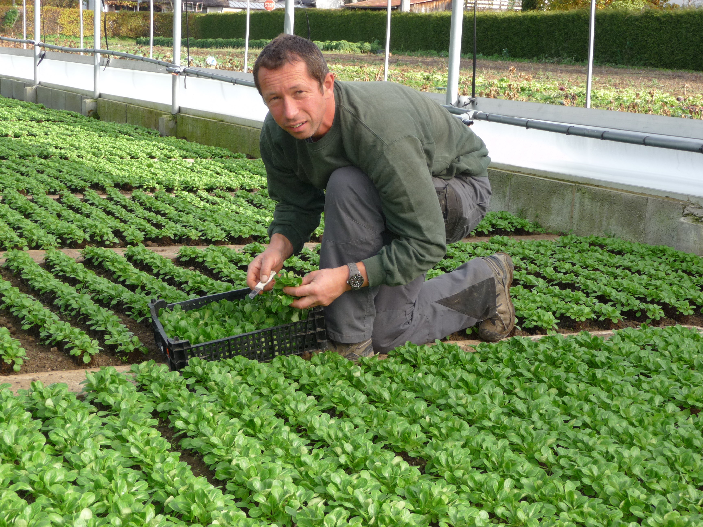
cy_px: 264
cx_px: 352
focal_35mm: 62
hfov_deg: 31.2
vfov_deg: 23.7
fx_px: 1259
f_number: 4.5
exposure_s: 1/125
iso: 100
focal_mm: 10.5
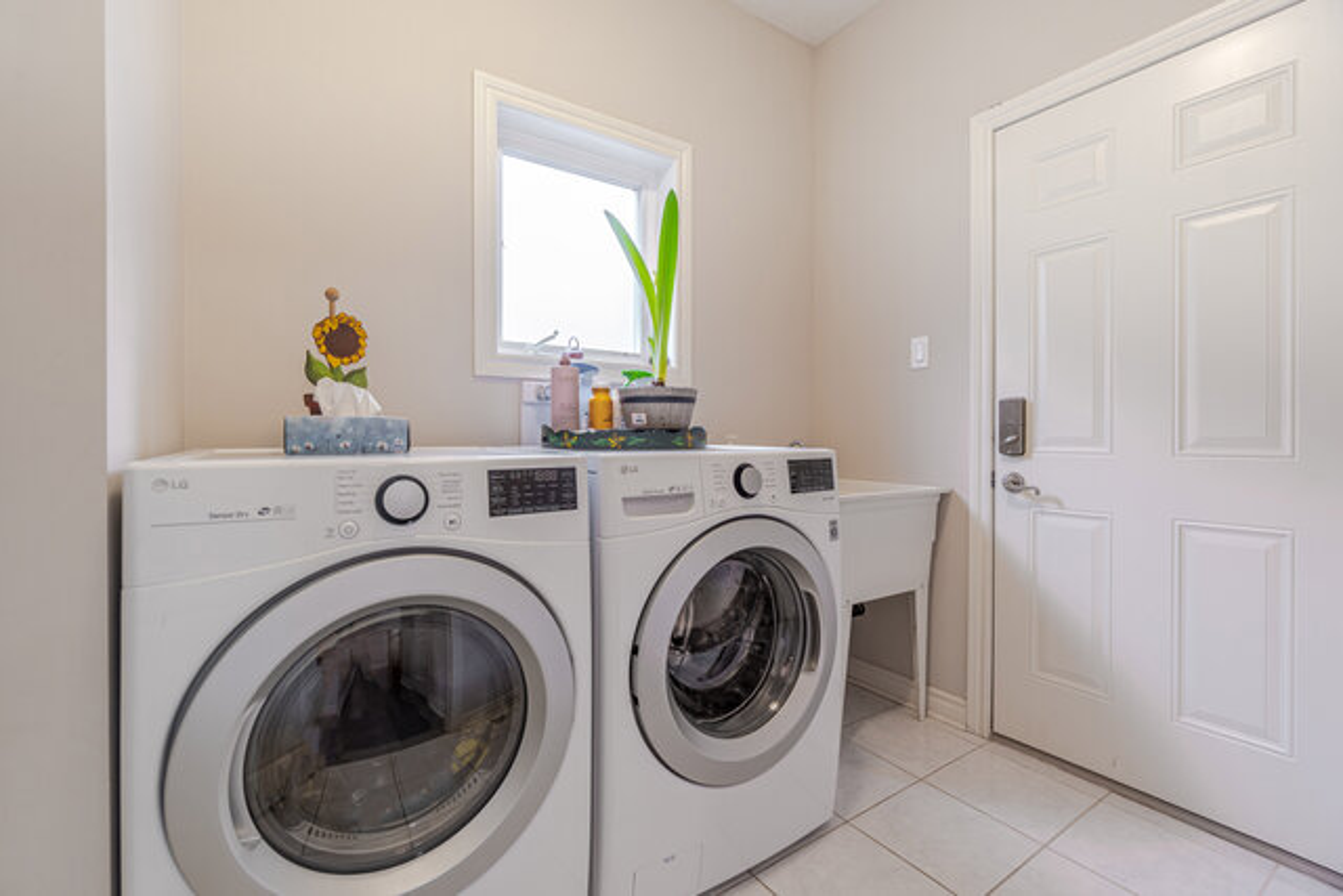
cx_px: 672
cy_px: 448
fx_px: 560
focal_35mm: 15
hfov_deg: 100.4
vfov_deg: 77.4
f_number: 7.1
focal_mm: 10
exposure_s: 1/1.67
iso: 80
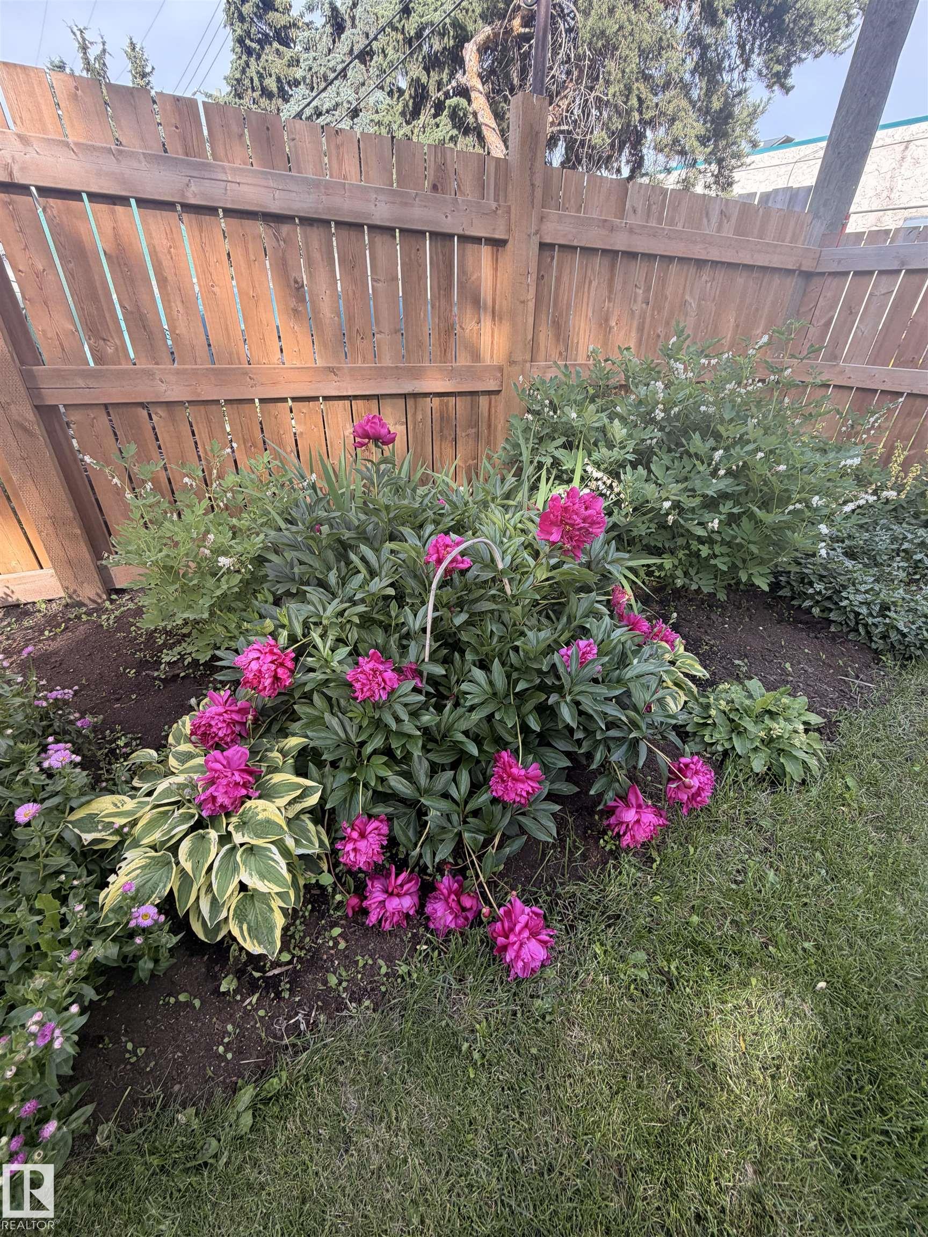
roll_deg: -1.2
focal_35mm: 14
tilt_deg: -29.8
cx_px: 464
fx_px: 500
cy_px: 618
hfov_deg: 85.7
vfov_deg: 102.1
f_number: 2.2
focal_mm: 2.22
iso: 50
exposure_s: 1/149
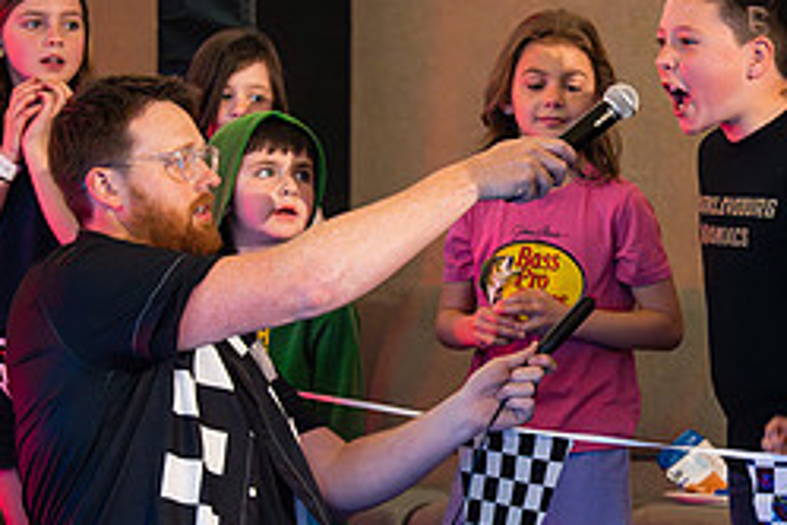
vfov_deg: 8.4
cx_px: 752
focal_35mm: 163
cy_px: 299
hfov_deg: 12.5
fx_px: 3563
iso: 800
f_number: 3.2
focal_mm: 70
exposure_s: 1/250
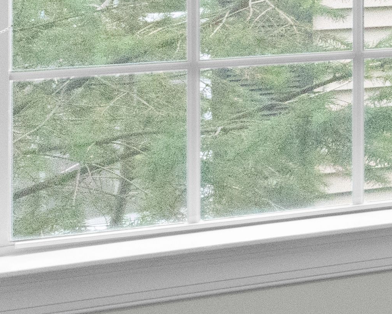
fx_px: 1593
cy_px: -122
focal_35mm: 137
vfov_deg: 10.9
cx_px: 1666
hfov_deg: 7.6
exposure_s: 1/13
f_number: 11
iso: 3200
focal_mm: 15.6
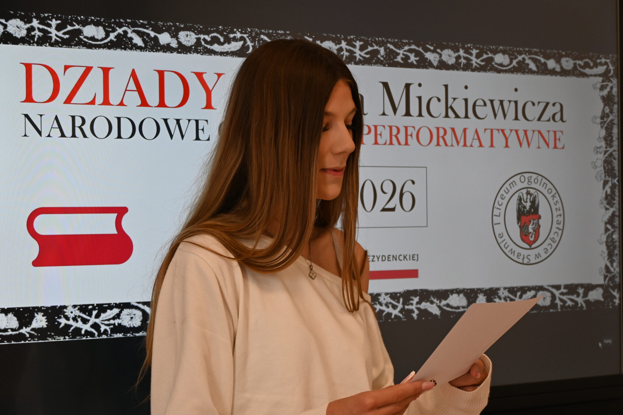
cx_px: 312
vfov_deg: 20.2
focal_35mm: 68
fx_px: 1168
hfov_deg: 29.9
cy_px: 208
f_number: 4.8
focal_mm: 45
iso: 500
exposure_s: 1/125
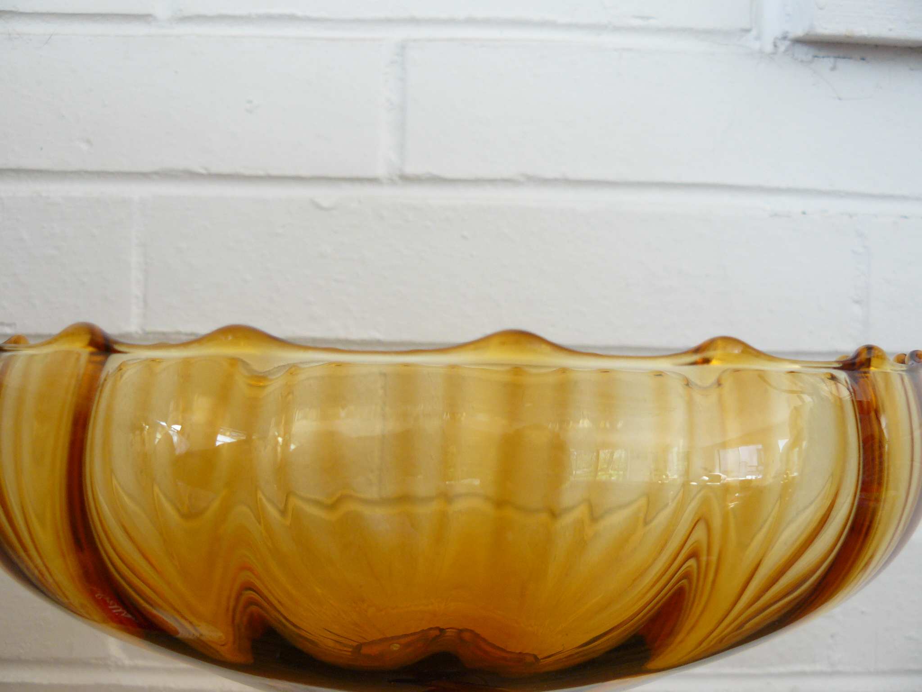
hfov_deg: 51.4
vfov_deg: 39.7
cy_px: 346
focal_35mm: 36
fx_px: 959
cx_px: 461
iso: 125
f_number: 2.8
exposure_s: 1/30
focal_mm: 6
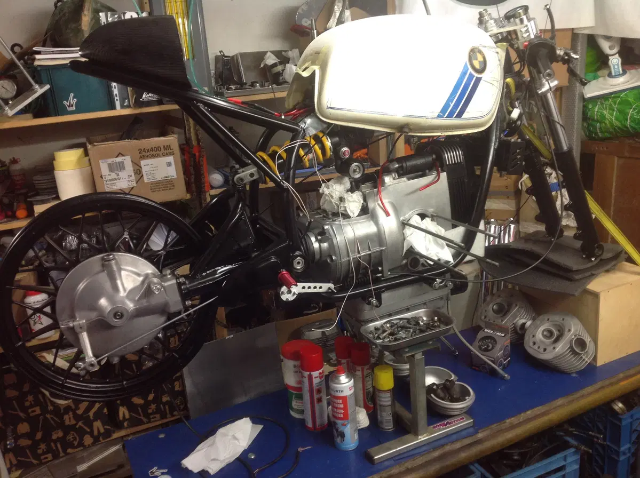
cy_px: 239
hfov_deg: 52.7
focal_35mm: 35
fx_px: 646
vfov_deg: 40.6
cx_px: 320
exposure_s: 1/15
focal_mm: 4.28
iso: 100
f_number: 2.4
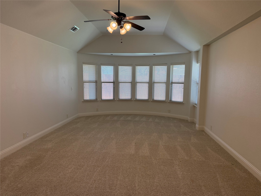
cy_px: 98
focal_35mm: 24
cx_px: 130
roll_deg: +0.0
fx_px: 181
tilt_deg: -6.5
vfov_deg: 56.8
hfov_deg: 71.6
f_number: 1.78
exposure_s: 1/163
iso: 200
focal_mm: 6.76
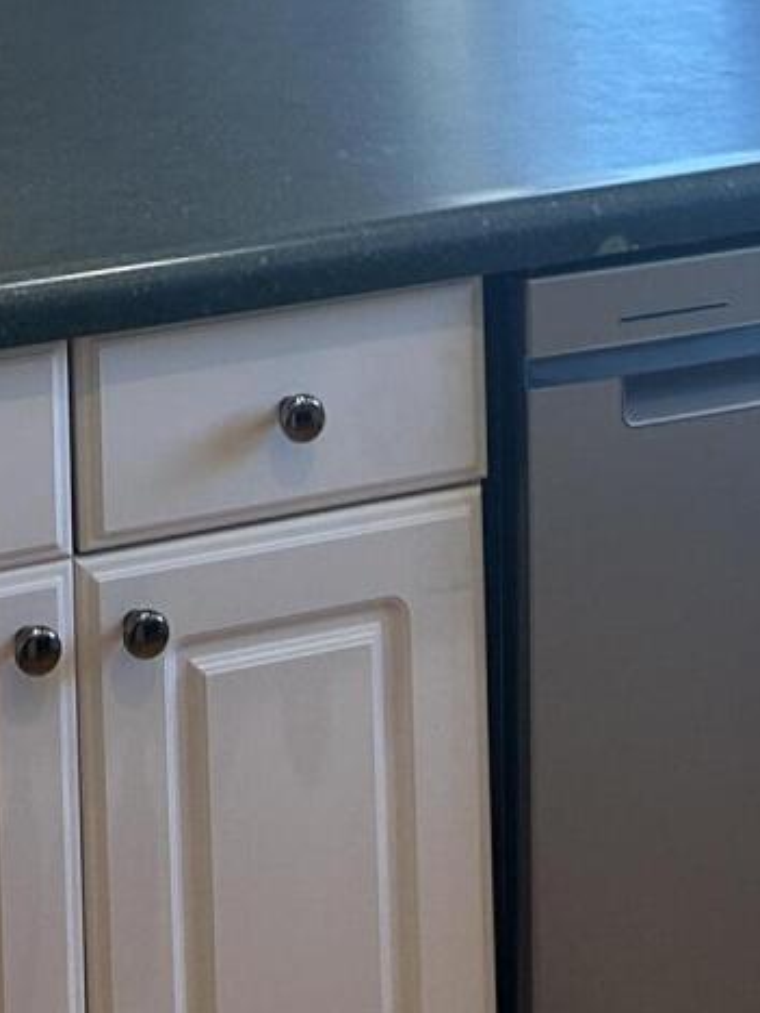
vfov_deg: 15.6
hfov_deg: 13.1
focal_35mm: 111
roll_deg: +1.0
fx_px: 3249
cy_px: -699
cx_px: -24
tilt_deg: -3.0
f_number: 1.5
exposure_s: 1/120
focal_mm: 5.7
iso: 50
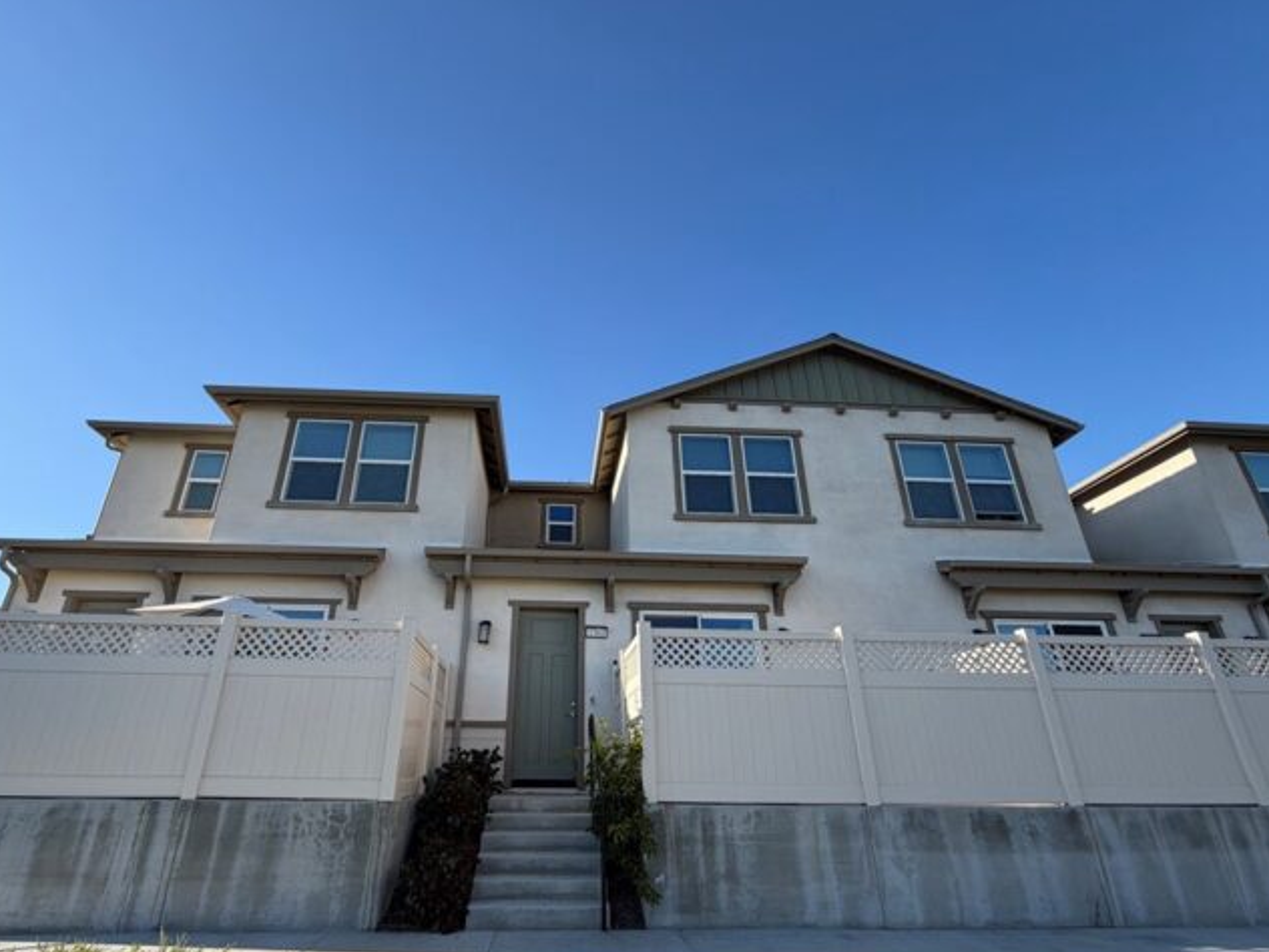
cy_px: 524
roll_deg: +0.9
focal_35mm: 17
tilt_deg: +24.0
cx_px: 586
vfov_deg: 74.5
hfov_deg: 90.9
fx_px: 623
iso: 40
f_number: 2.2
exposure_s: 1/770
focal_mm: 2.22
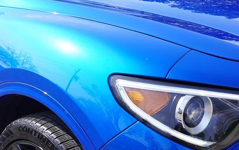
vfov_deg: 16.4
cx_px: 129
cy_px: 115
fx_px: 515
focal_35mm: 79
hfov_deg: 26.1
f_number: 9
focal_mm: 16
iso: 100
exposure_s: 1/125
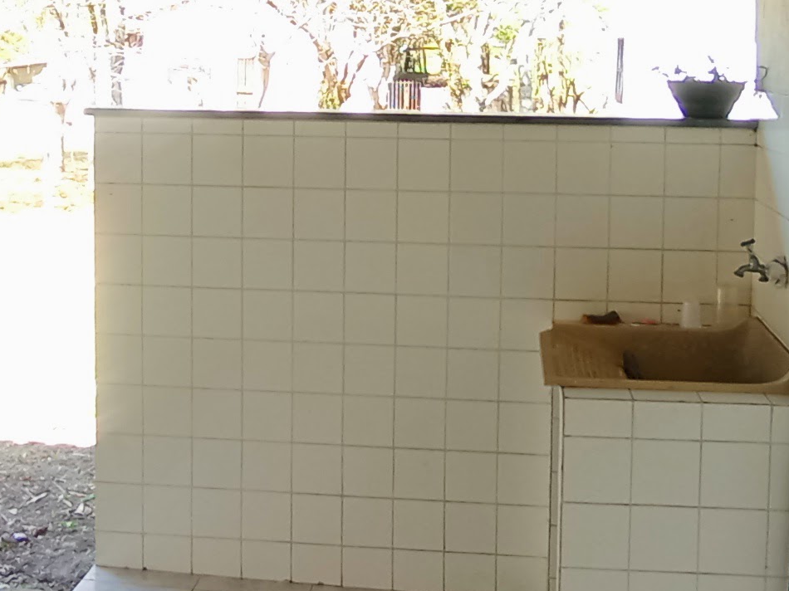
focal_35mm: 55
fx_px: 1253
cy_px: 98
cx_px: 366
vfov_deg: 26.0
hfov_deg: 34.9
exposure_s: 1/120
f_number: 2.2
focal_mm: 1.65
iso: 61
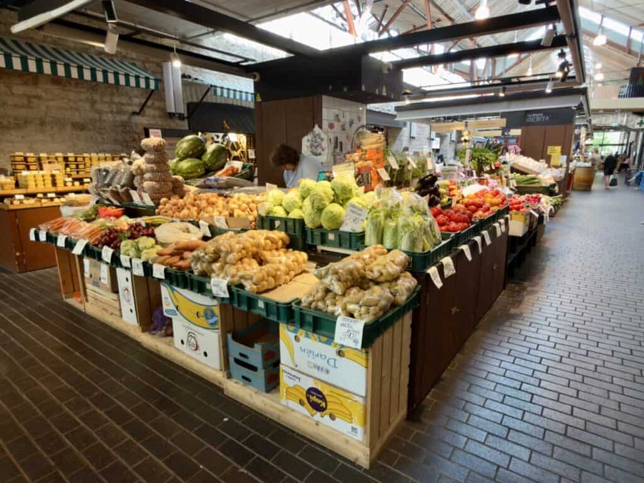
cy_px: 242
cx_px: 322
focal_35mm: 20
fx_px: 372
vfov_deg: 66.0
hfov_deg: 81.7
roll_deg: +0.1
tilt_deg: -13.0
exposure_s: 1/25
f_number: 2.2
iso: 64
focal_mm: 2.22
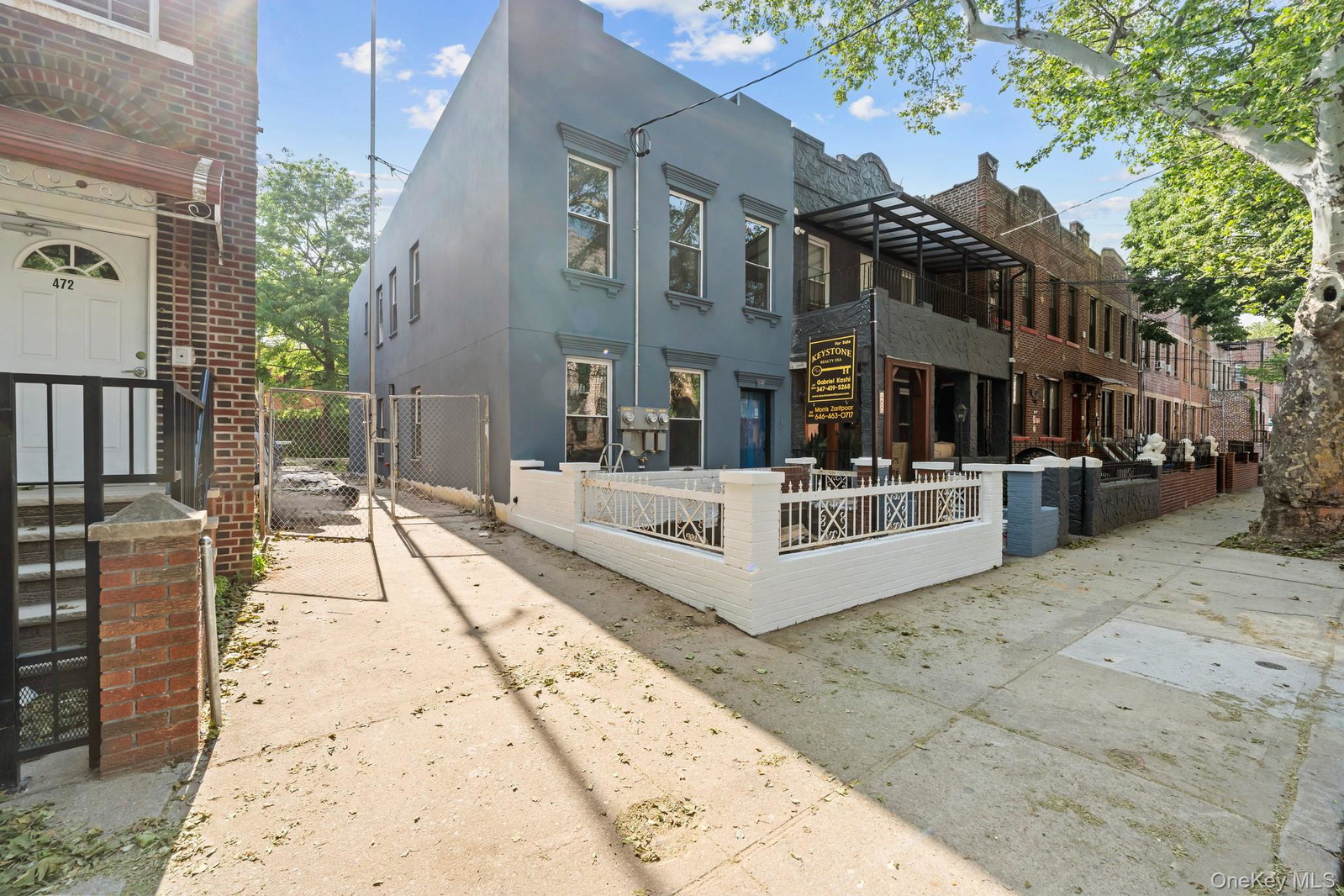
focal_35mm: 14
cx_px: 672
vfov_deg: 81.2
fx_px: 523
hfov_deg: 104.3
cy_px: 448
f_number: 9
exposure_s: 1/200
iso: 640
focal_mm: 14
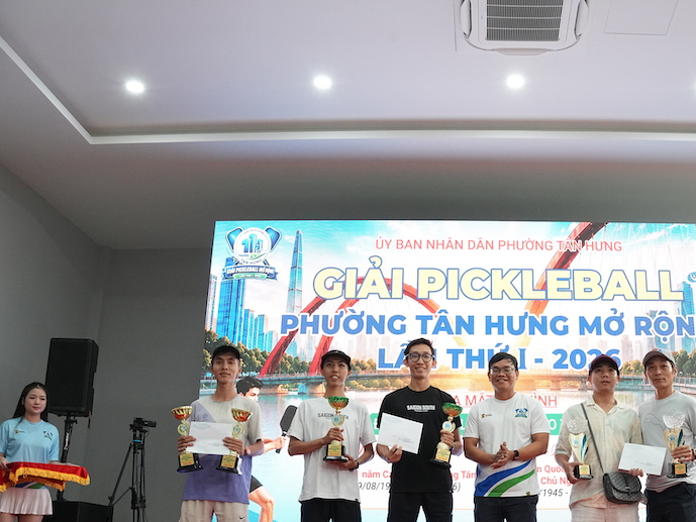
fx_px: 804
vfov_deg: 35.7
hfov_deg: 45.7
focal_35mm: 40
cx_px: 493
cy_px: 337
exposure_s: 1/100
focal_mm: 28
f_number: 9
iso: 4000
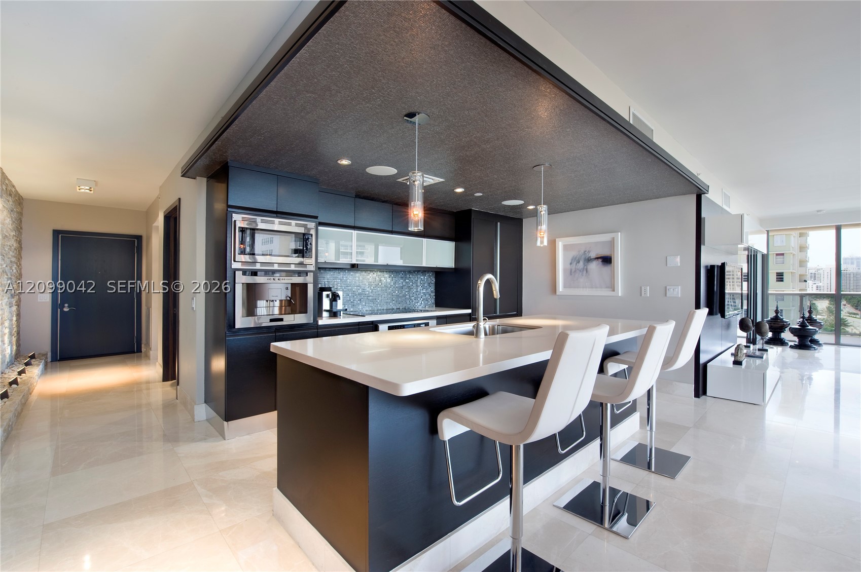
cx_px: 430
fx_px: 335
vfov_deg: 81.1
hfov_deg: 104.3
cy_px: 286
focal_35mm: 14
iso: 200
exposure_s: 1/15
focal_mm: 14
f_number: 16
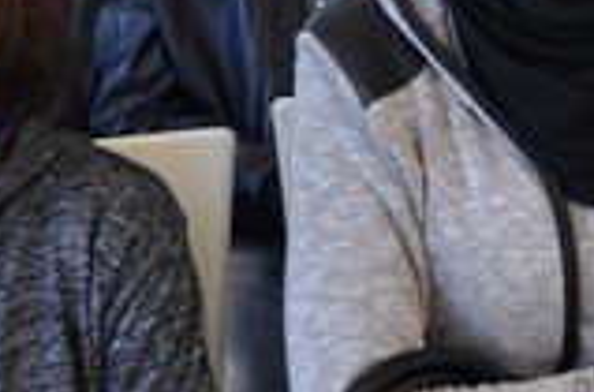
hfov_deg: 14.1
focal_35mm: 139
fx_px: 2287
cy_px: -155
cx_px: 807
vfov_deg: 9.6
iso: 400
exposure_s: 1/125
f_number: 5.6
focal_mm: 23
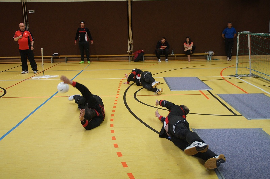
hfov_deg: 46.4
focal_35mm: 42
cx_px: 135
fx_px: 315
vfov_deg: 31.8
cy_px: 90
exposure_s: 1/100
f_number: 4
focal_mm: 28
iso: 1600
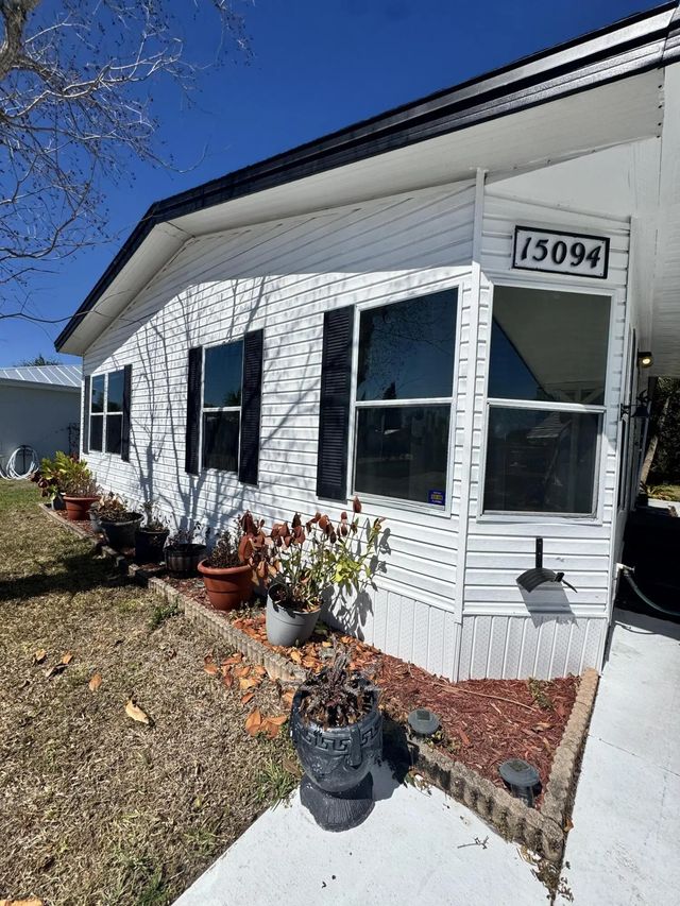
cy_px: 453
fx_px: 367
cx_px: 340
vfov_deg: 102.1
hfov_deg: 85.7
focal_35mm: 14
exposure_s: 1/3906
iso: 32
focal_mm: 2.22
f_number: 2.2
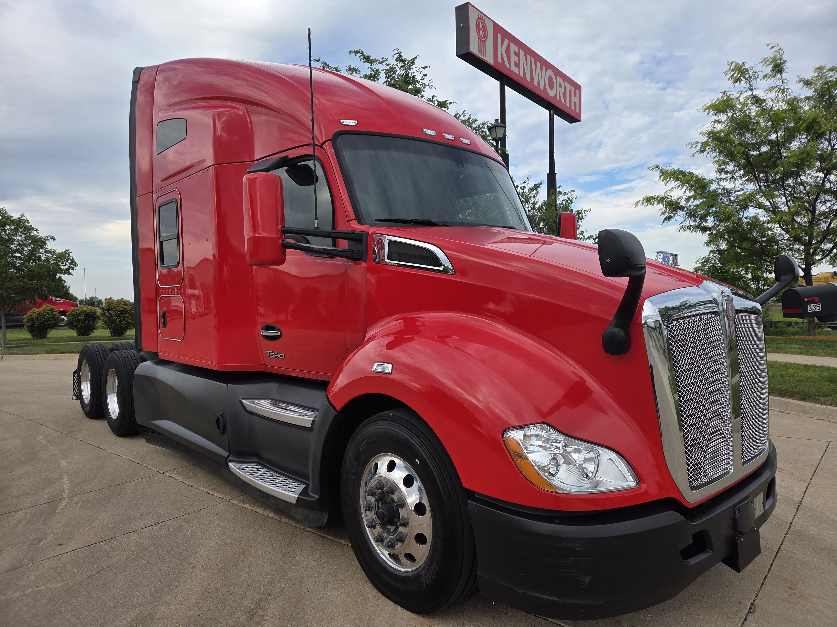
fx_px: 556
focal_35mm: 23
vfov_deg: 58.9
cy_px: 314
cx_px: 418
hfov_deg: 73.9
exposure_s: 1/2163
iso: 80
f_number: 1.8
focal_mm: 5.4
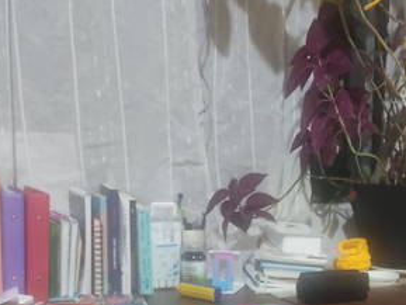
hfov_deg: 26.7
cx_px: 343
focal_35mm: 71
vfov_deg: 19.8
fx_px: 833
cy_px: 337
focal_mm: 4.74
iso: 4317
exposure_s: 1/17
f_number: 1.79
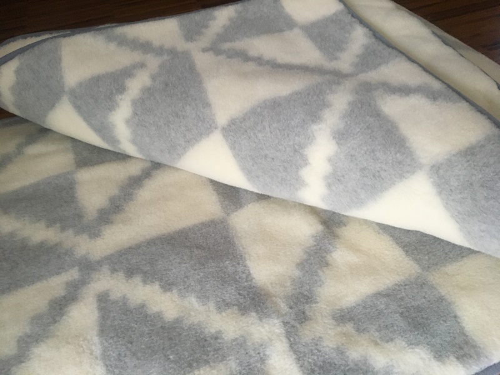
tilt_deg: -45.1
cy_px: 188
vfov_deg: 48.2
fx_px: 419
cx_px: 250
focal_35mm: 29
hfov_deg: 61.7
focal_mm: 4.15
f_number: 2.2
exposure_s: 1/33
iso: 200
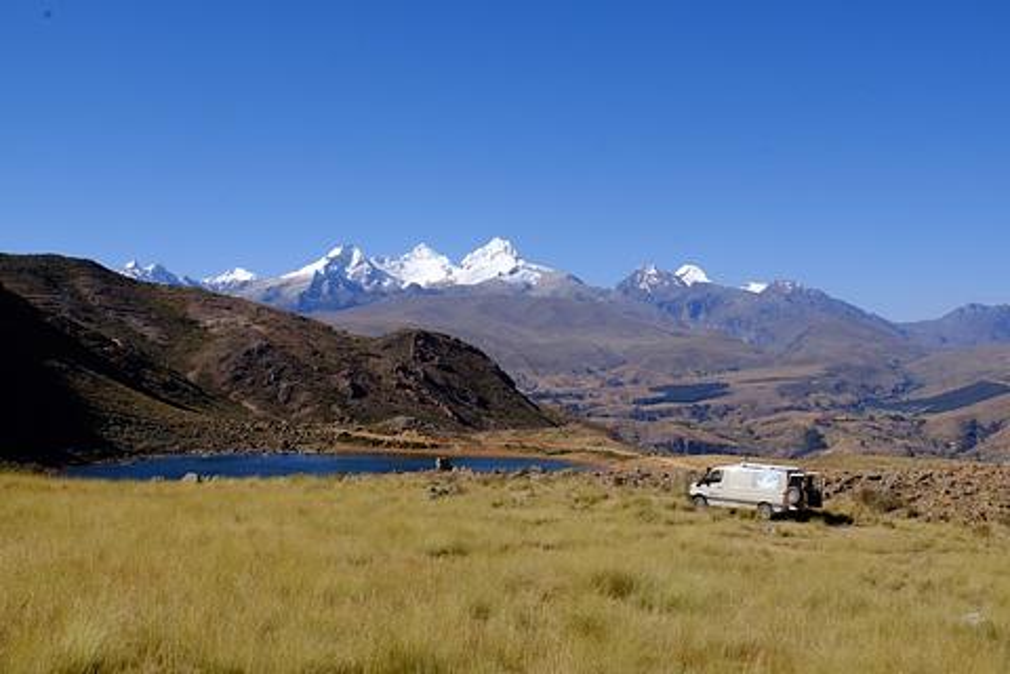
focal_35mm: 44
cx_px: 505
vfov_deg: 30.5
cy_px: 337
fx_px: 1234
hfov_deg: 44.5
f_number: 22
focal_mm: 29.3
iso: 400
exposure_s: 1/105
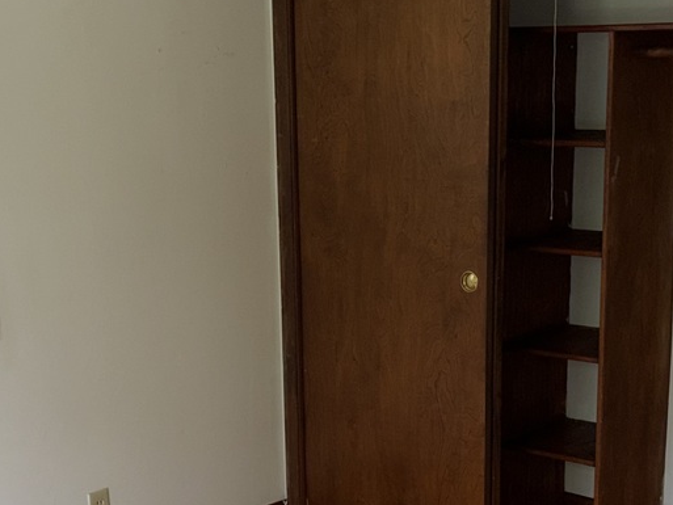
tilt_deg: -15.4
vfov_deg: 19.8
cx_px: 312
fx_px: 1420
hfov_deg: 26.7
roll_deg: +2.1
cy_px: 439
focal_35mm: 73
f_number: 1.6
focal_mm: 5.96
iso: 40
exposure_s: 1/22
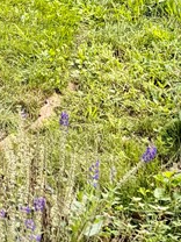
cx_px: -180
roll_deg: +1.7
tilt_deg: +7.3
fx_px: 892
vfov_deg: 13.1
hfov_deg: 10.6
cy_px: -258
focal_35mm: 128
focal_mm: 5.96
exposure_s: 1/2364
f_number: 1.6
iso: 64
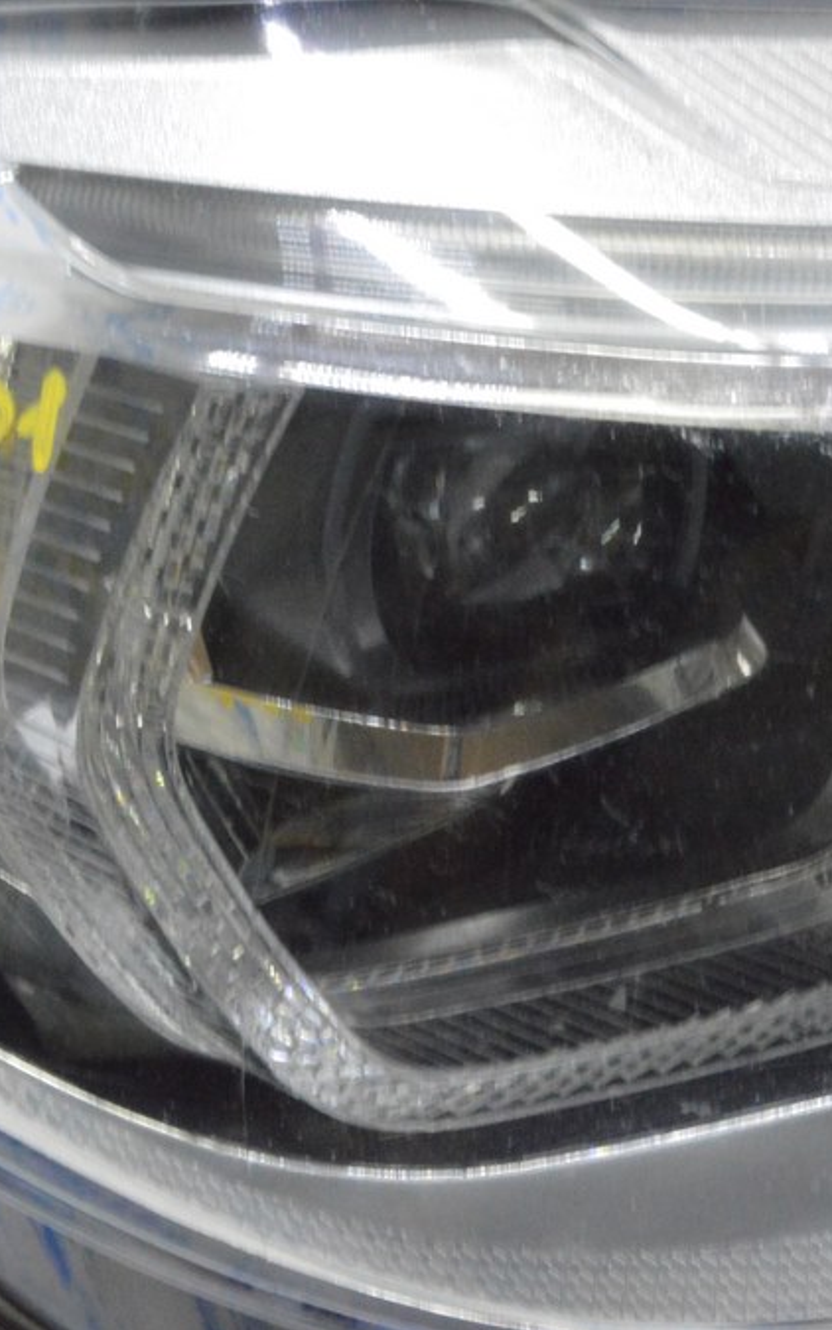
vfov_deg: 23.6
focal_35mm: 88
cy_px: 669
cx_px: 747
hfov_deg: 14.7
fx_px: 3192
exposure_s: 1/15
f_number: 20
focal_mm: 38
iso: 6400
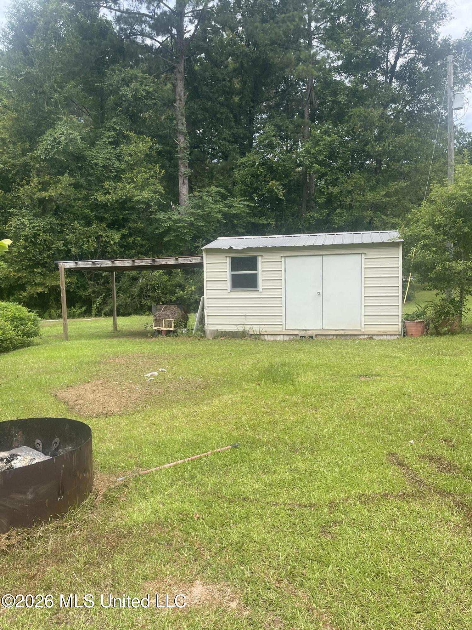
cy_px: 315
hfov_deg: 54.9
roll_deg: +0.9
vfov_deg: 69.4
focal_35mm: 25
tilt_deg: -6.0
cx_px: 236
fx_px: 455
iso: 32
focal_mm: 5.1
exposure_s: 1/1109
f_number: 1.6
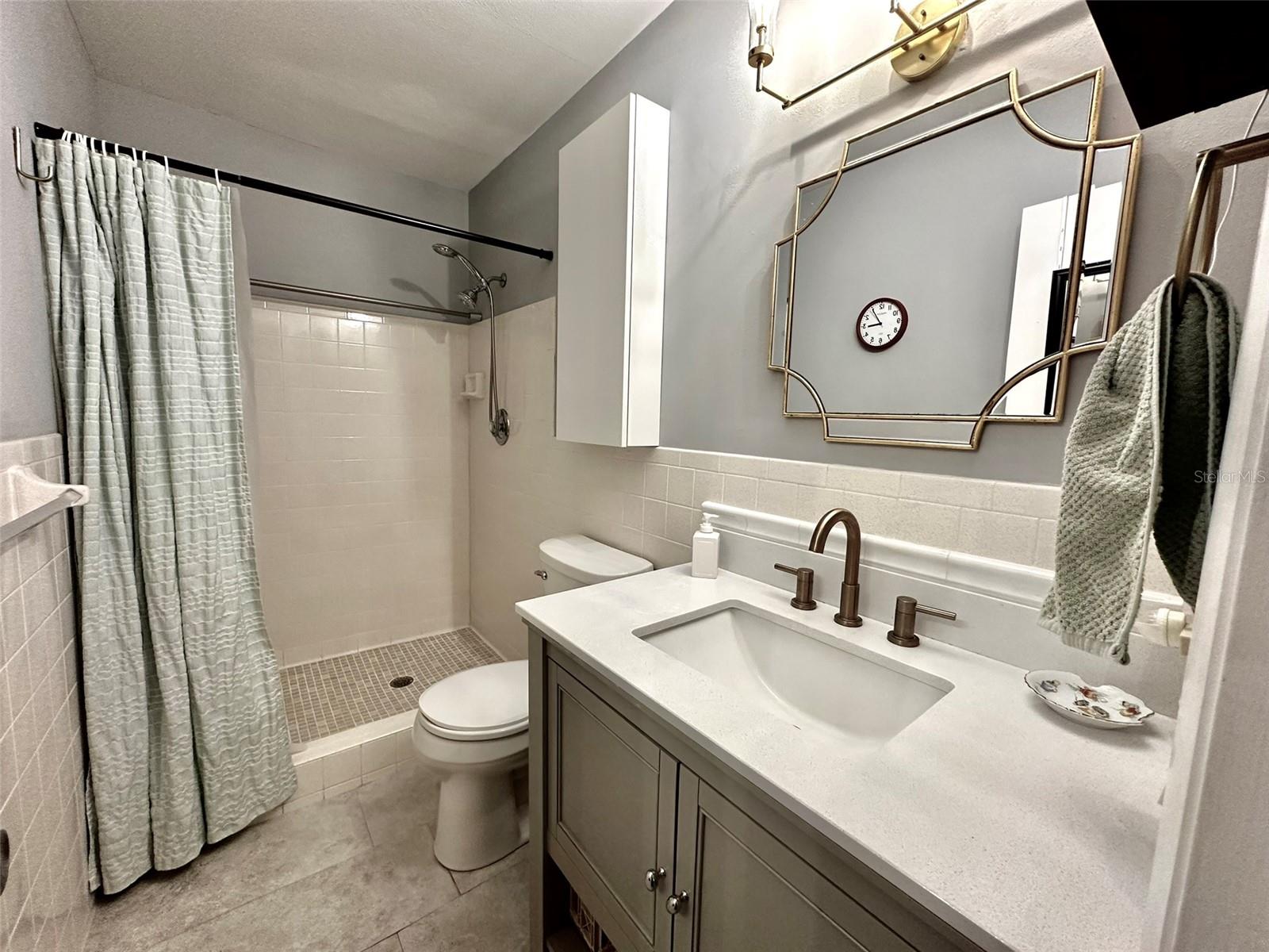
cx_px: 634
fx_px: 513
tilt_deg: -6.3
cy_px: 476
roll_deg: -2.4
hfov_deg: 102.1
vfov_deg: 85.7
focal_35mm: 14
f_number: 2.2
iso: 250
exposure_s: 1/60
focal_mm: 2.22
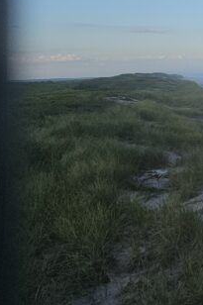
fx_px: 381
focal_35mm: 45
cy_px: 68
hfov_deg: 15.0
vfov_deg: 42.0
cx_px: 494
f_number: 2.2
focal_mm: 2.2
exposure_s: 1/1212
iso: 50
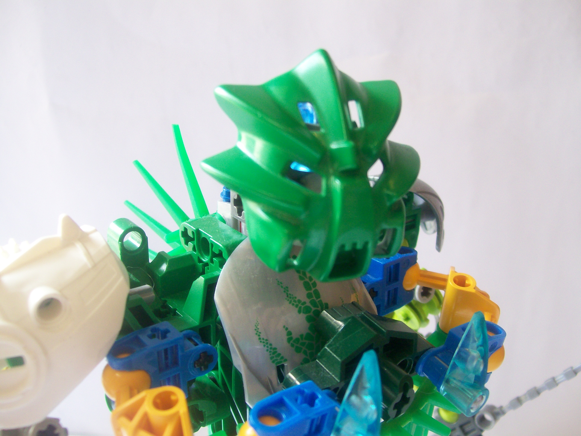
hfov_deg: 51.4
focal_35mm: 36
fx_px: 604
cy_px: 218
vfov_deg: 39.7
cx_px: 290
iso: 113
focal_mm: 6
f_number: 2.7
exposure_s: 1/32
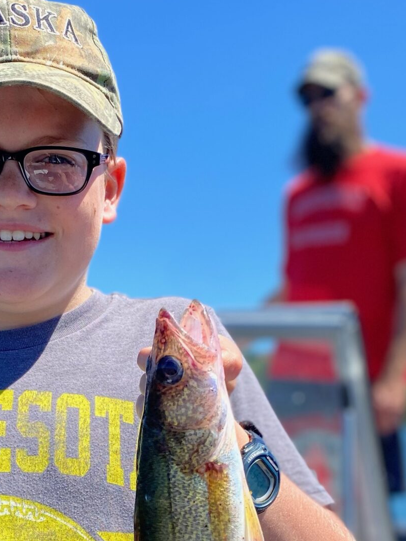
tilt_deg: -1.7
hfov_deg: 23.5
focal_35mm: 62
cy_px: 454
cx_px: 115
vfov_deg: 30.2
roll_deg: -4.2
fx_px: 970
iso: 32
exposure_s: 1/1447
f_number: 1.8
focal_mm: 4.25
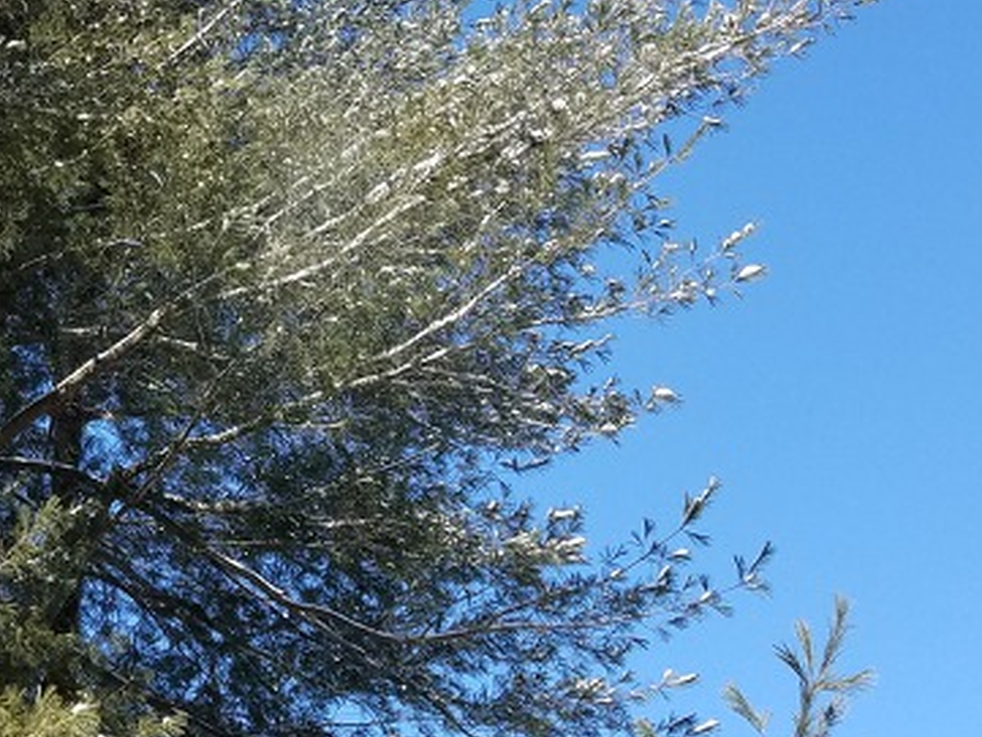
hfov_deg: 27.4
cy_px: -30
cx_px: 78
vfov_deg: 20.8
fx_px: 1930
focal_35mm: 68
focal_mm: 4.2
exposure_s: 1/1432
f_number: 1.7
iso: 50
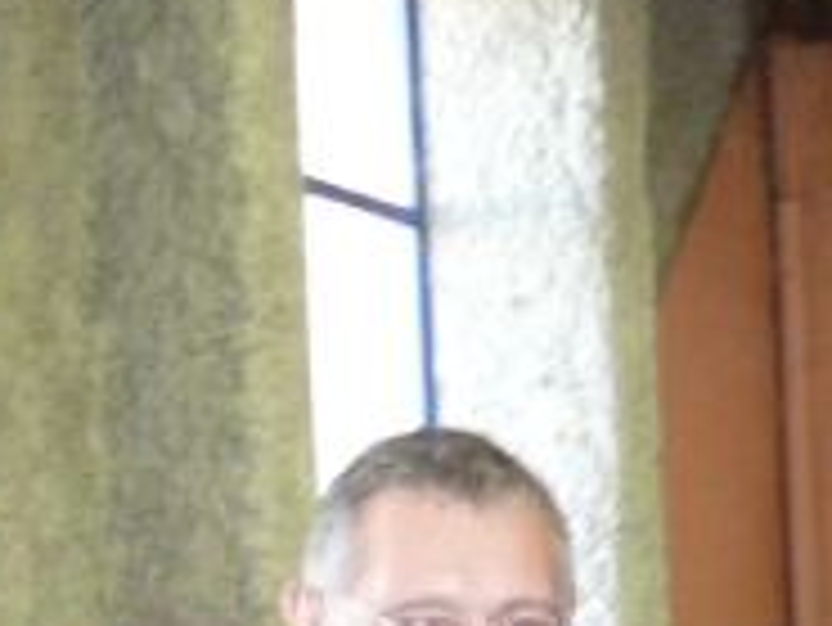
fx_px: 4666
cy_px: 1338
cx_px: 1952
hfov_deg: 9.2
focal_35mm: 194
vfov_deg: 7.3
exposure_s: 1/30
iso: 320
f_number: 2.8
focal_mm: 7.4
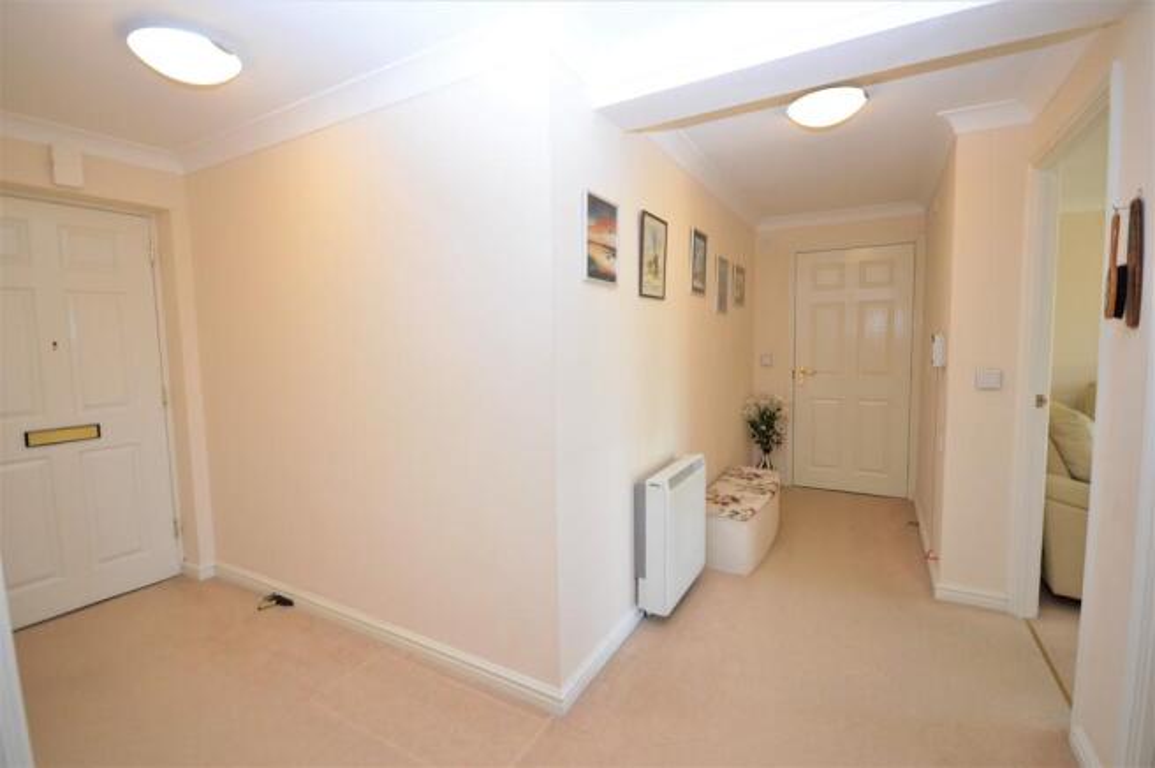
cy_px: 384
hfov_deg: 100.4
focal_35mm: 15
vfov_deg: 77.2
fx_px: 481
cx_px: 578
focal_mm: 10
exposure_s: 1/60
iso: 400
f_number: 4
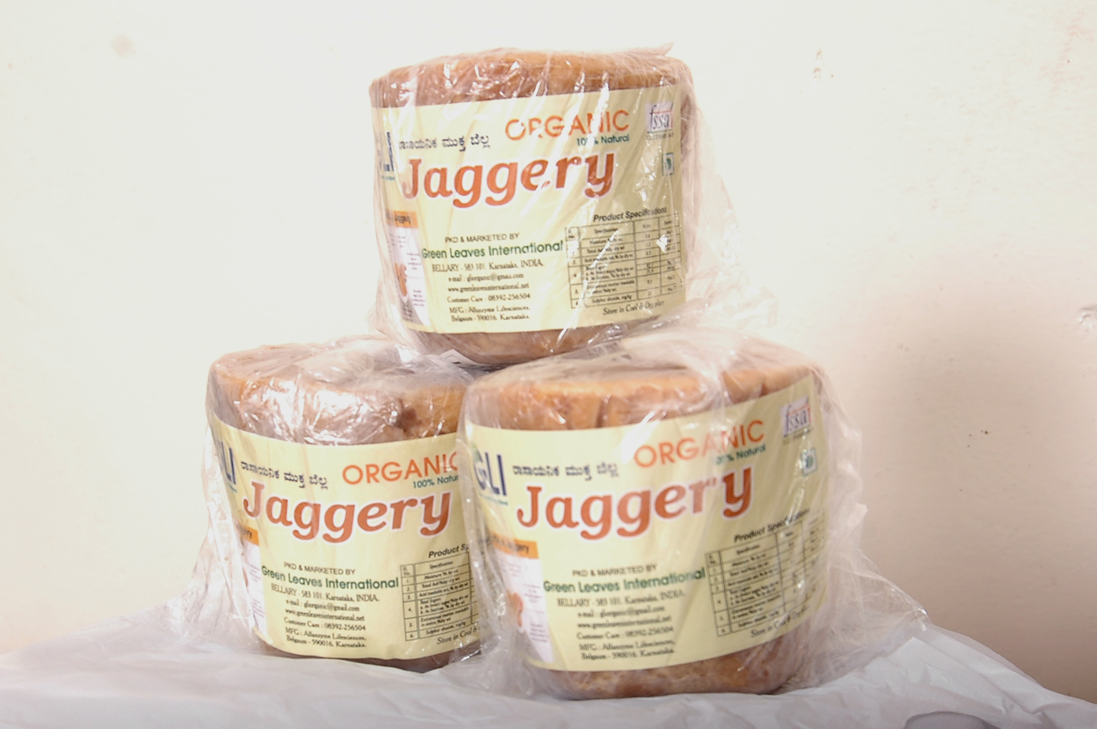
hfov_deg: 33.4
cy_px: 364
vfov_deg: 22.6
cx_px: 548
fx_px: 1827
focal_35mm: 60
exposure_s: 1/160
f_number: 7.1
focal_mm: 40
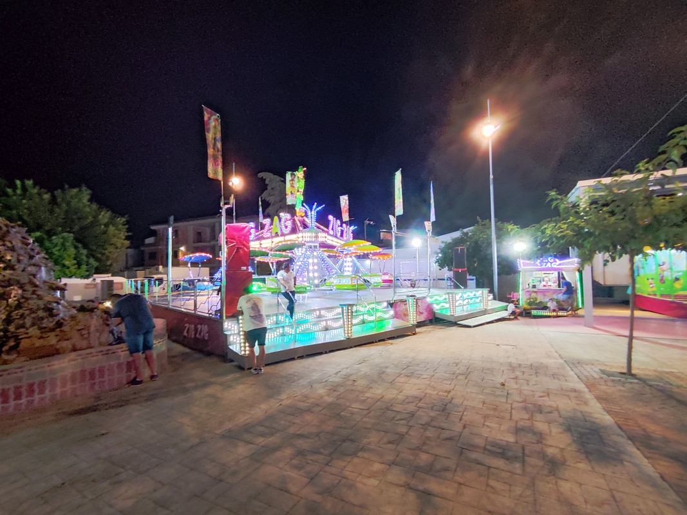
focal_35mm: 16
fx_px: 318
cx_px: 344
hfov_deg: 94.5
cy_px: 258
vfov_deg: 78.1
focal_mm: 1.65
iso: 212
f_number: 2.2
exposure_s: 1/33
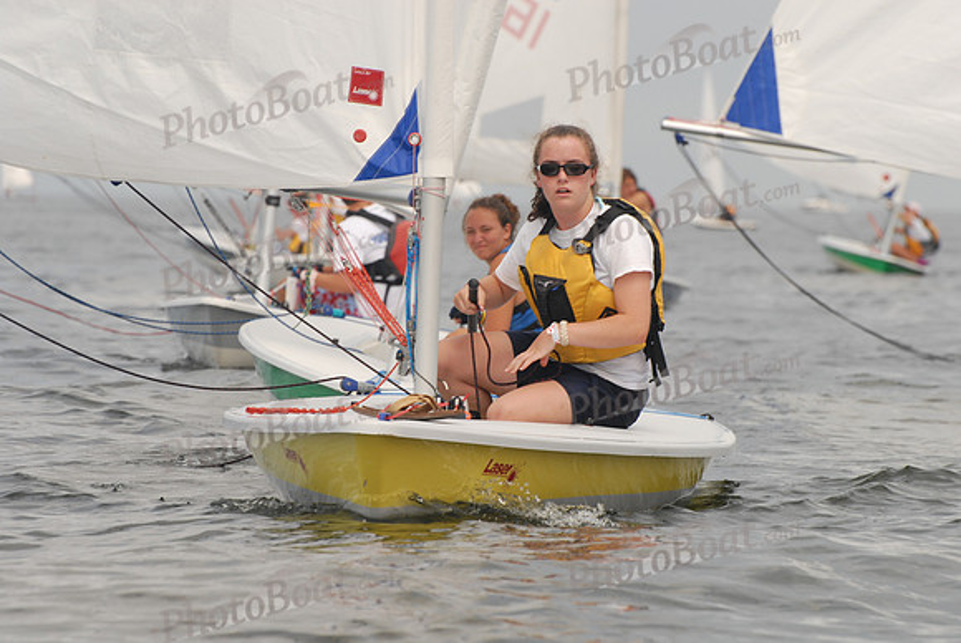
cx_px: 480
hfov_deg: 6.2
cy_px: 322
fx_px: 8818
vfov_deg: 4.2
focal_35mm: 330
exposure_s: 1/500
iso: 250
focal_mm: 220
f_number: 7.1
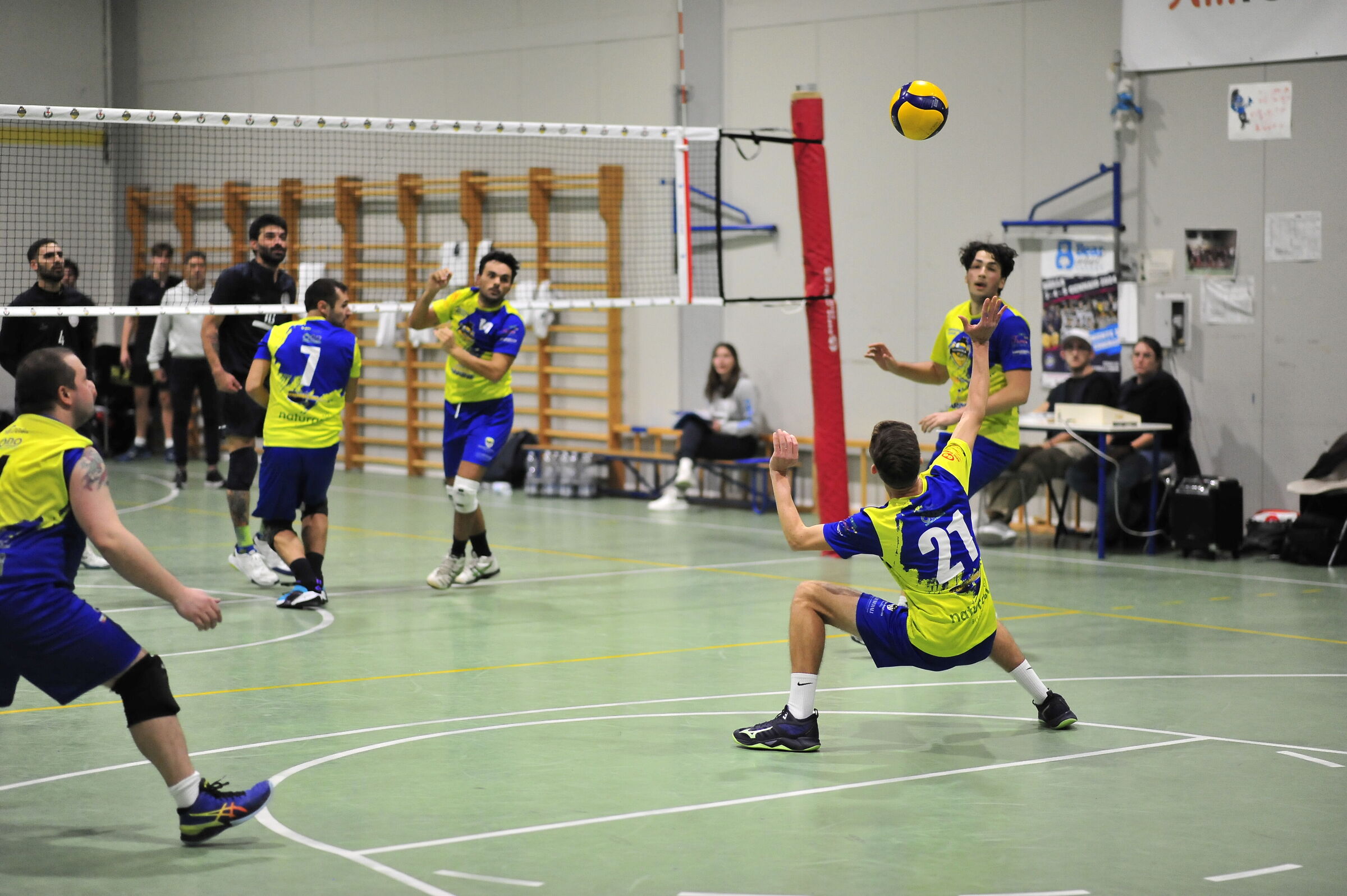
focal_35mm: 85
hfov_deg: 23.9
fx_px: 3178
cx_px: 674
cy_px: 448
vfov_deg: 16.1
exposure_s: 1/1600
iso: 3200
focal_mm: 85
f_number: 1.8
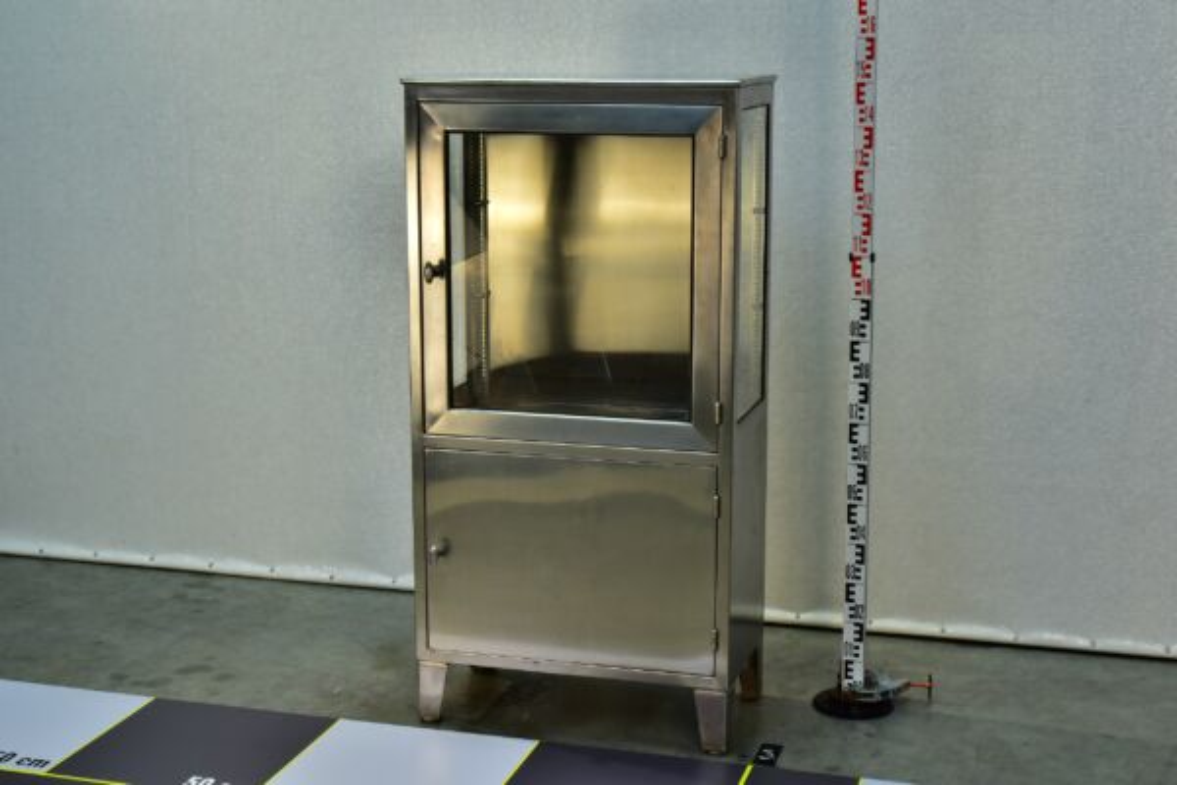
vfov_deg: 24.2
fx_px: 1831
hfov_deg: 35.6
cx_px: 588
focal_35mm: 56
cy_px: 392
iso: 500
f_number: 18
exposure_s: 1/13
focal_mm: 56
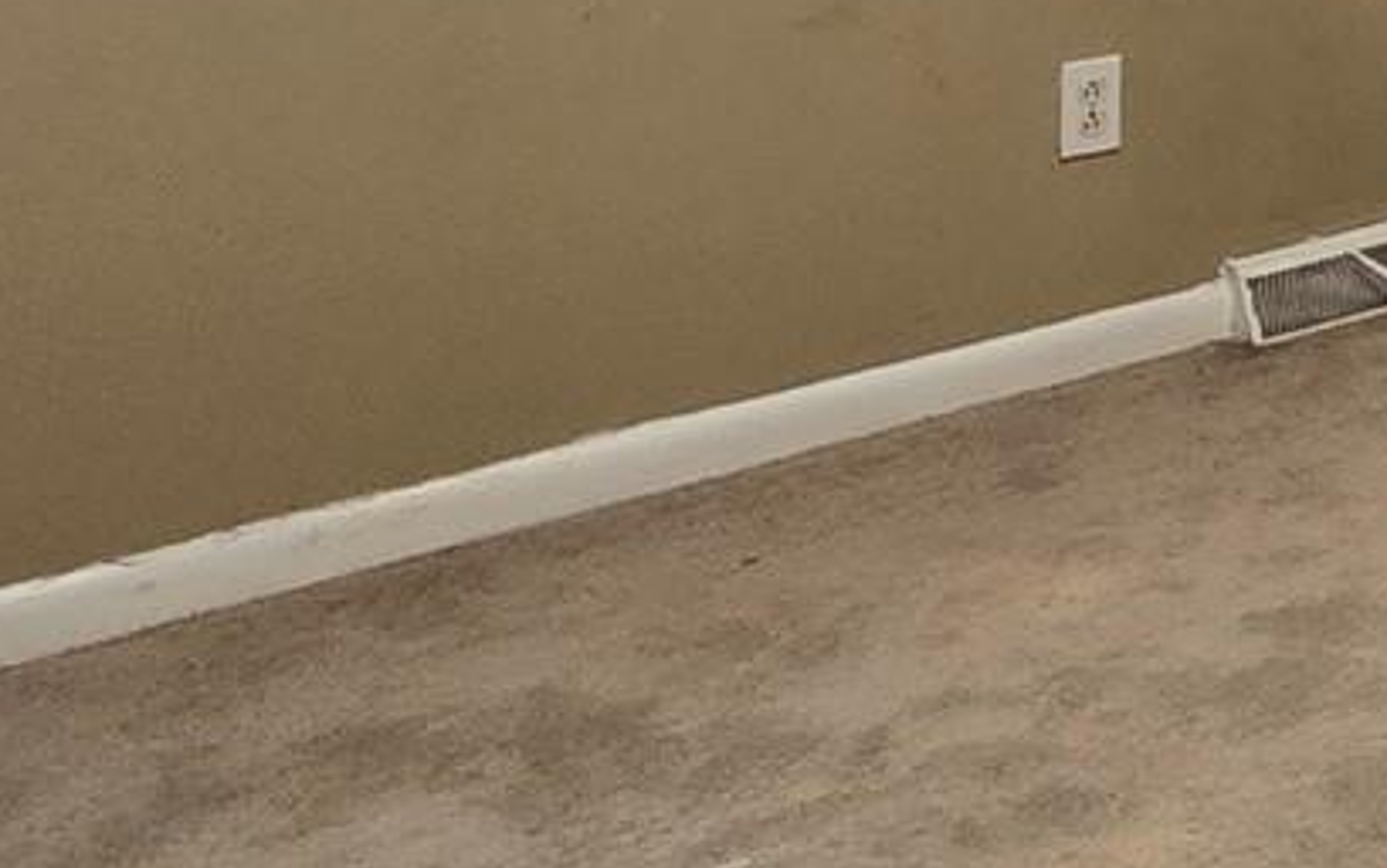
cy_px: -590
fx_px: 2609
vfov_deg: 16.5
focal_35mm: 69
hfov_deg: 19.8
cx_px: 2625
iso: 160
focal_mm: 2.2
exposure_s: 1/60
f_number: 2.2
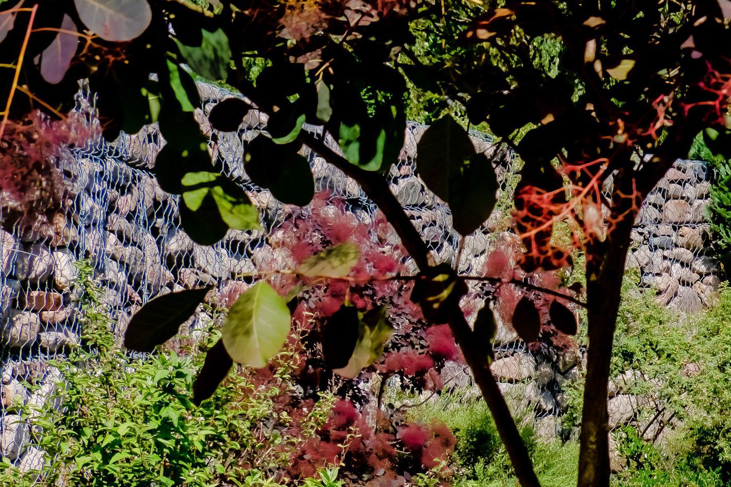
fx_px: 2091
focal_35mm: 103
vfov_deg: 13.2
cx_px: 928
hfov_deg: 18.6
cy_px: 456
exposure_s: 1/480
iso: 320
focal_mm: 25.4
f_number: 9
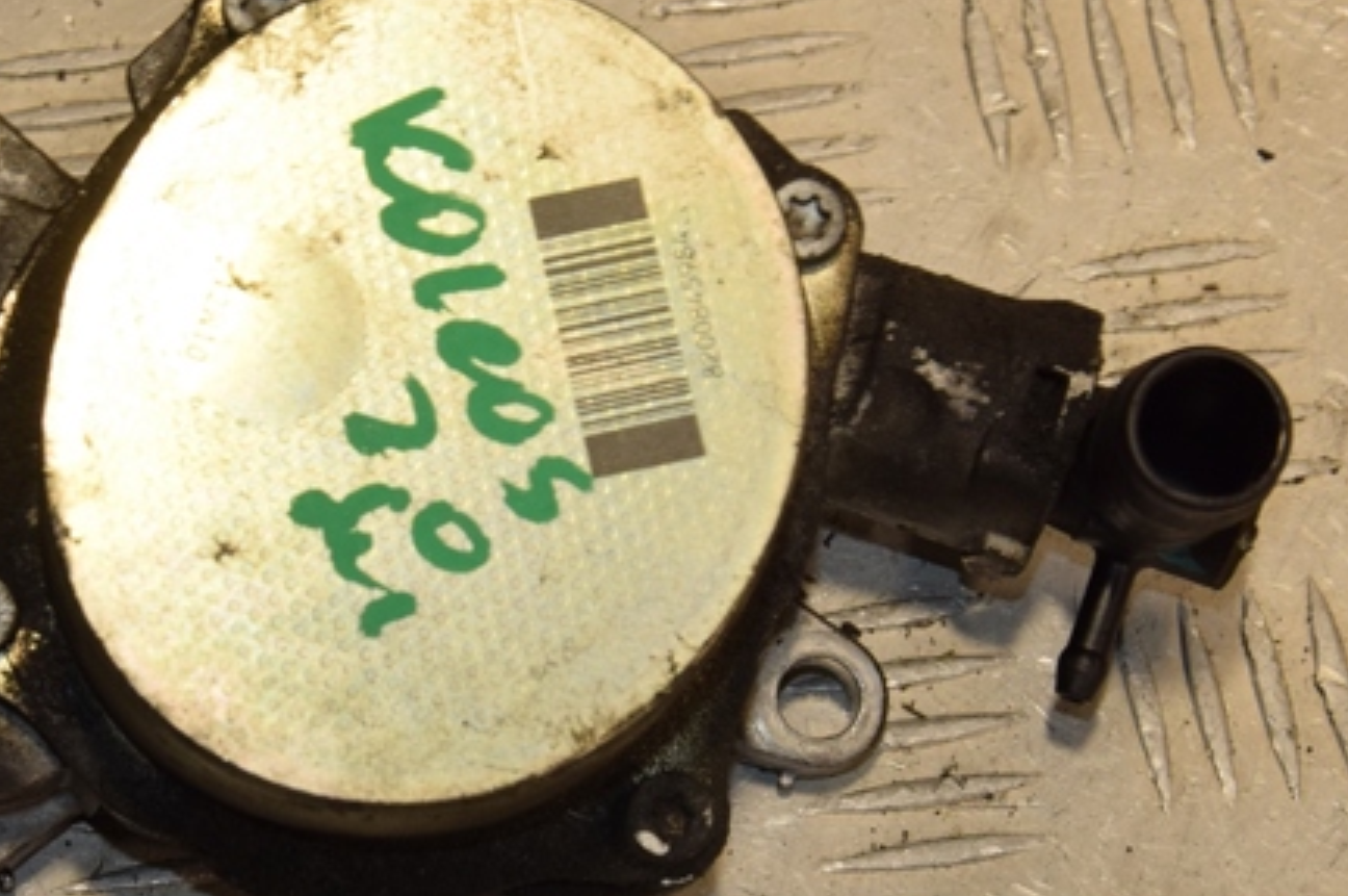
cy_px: 459
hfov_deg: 15.9
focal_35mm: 129
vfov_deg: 10.6
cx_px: 459
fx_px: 4825
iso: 800
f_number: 10
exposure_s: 1/200
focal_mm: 58
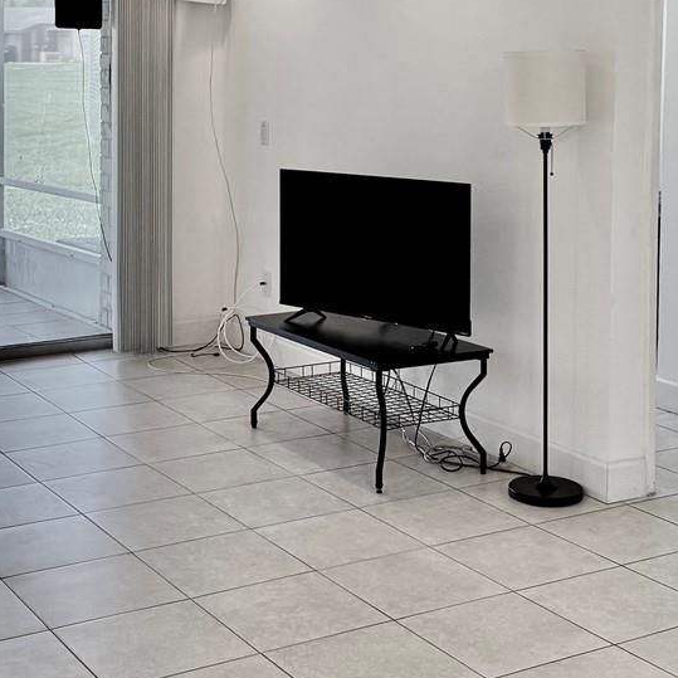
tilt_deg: -3.0
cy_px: 122
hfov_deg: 27.3
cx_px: 317
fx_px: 1396
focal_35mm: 63
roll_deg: -0.2
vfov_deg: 26.7
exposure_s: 1/225
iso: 160
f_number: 1.78
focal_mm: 6.76
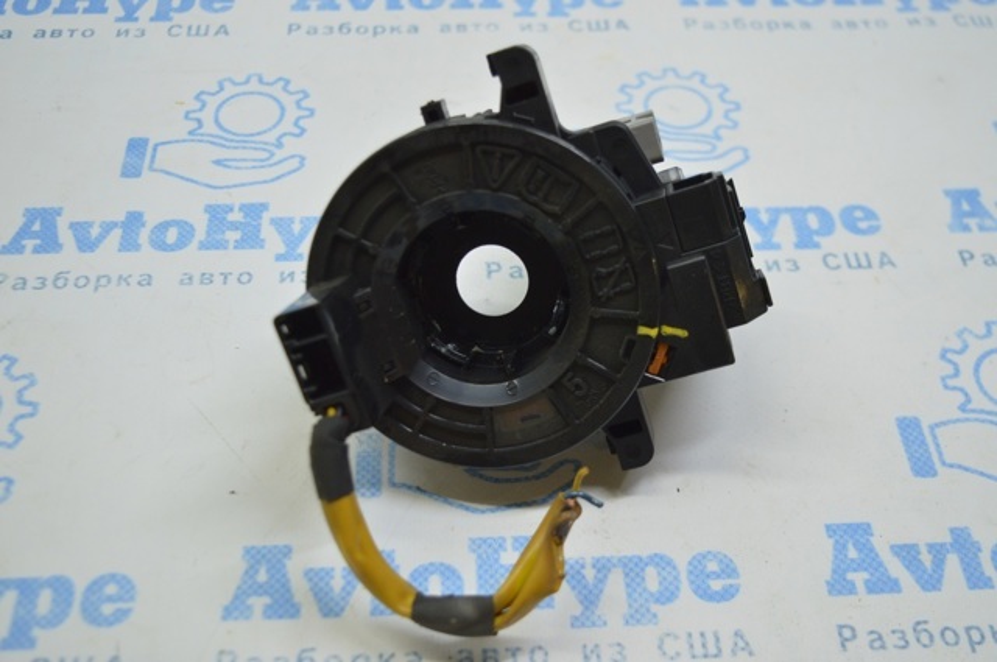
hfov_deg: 45.0
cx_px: 498
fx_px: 1203
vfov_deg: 30.8
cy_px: 331
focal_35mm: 44
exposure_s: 1/60
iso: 400
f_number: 4.2
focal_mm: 29
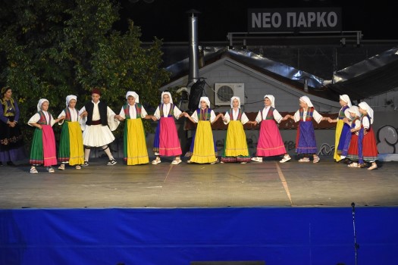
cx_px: 199
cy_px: 132
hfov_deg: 16.7
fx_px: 1360
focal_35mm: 123
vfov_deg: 11.1
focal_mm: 82
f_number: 4.8
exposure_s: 1/125
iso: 2200
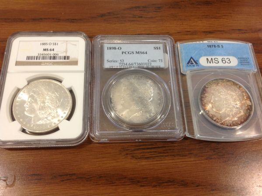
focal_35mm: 35
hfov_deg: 52.7
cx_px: 131
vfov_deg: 40.6
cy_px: 98
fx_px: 264
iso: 64
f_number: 2.4
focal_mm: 4.28
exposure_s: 1/15
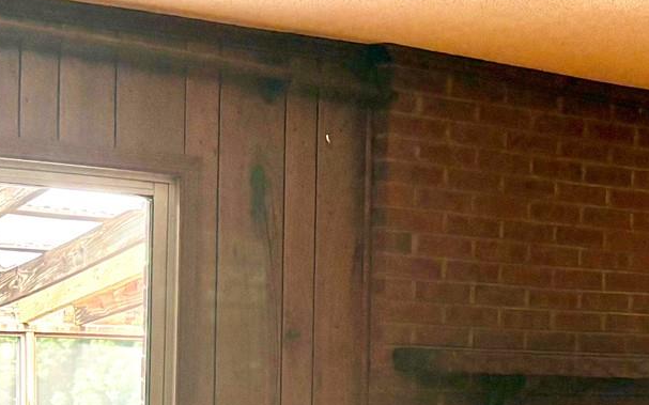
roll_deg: -0.8
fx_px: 1644
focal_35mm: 93
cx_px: 566
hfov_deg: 21.9
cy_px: 427
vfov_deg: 13.8
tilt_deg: -2.3
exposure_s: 1/121
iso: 100
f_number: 1.6
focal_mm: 5.96
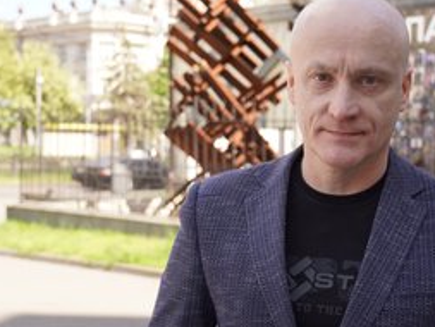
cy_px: 187
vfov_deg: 20.8
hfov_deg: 27.1
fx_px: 890
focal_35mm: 71
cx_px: 334
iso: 100
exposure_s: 1/200
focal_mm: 31
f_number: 4
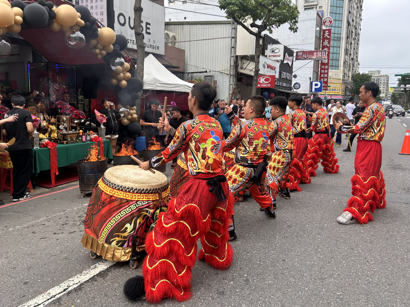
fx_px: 332
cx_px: 198
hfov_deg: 63.4
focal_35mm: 28
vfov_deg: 49.7
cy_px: 148
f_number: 1.5
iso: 50
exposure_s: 1/639
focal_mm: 5.7
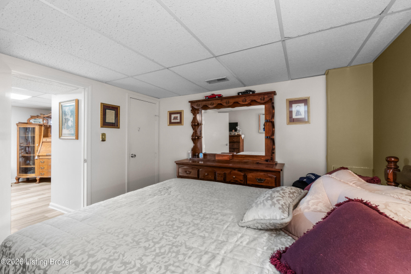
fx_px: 171
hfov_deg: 100.4
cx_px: 206
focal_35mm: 15
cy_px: 137
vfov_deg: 77.3
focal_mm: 10
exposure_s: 1.6
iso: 400
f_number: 8
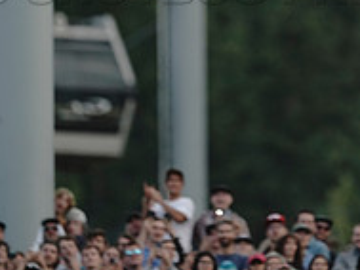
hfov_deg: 1.4
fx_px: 14278
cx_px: 217
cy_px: -21
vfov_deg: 1.1
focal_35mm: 1372
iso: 1600
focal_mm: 600
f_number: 4
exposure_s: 1/1600
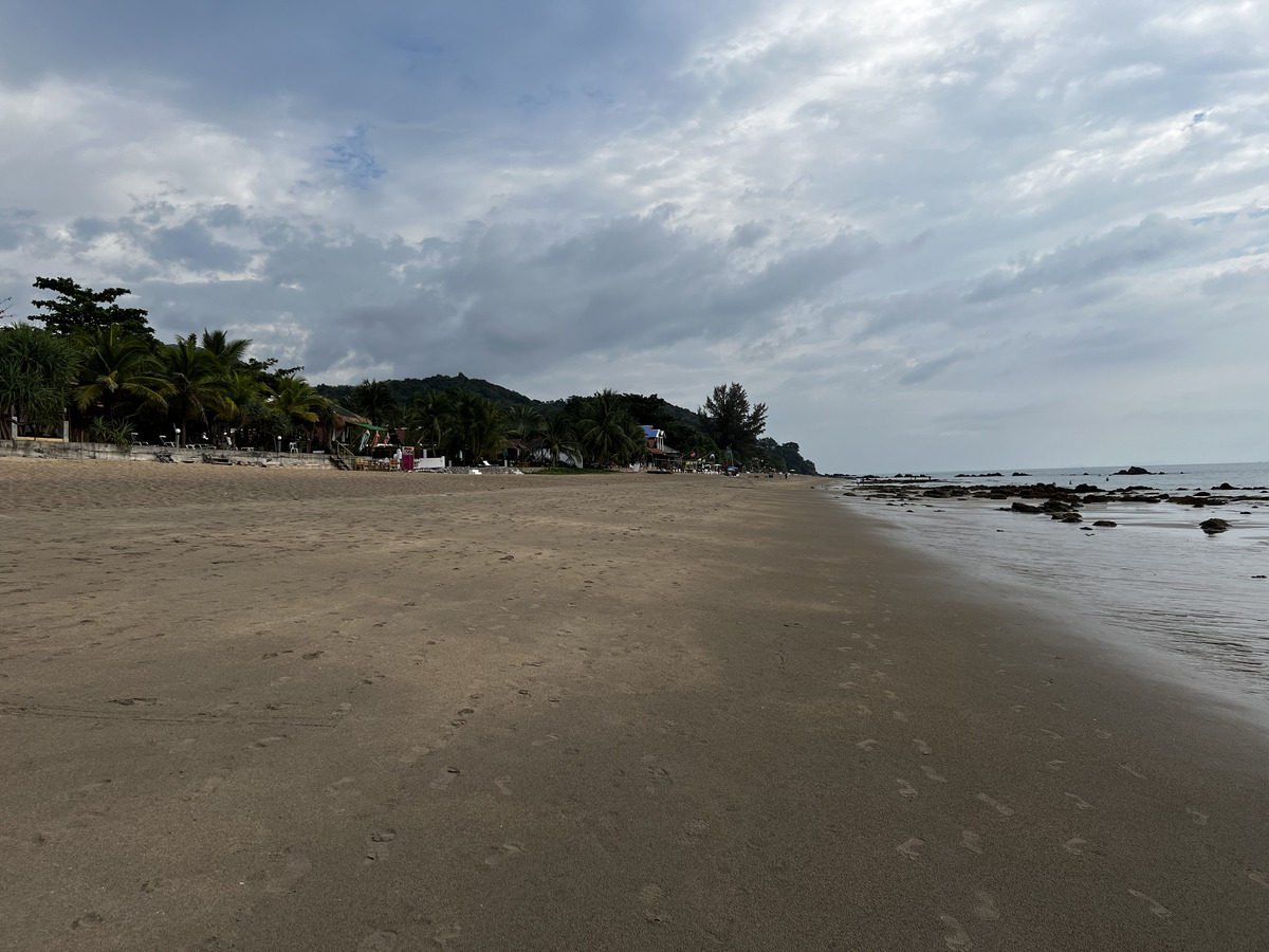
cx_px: 634
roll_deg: +2.3
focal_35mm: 26
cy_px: 476
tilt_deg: +0.6
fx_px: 953
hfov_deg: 67.3
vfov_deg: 53.1
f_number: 1.5
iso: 50
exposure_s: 1/3968
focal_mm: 5.7
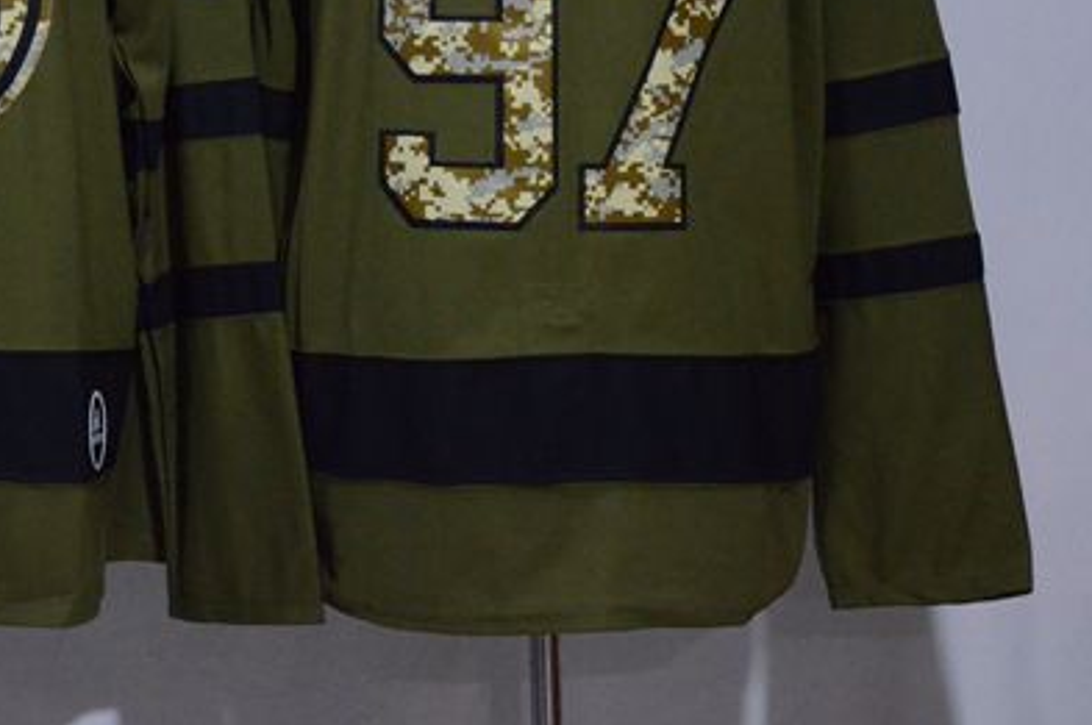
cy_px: -3
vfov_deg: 11.1
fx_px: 3696
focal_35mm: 122
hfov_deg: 16.7
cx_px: 206
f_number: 4.5
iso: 4000
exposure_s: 1/60
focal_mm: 40
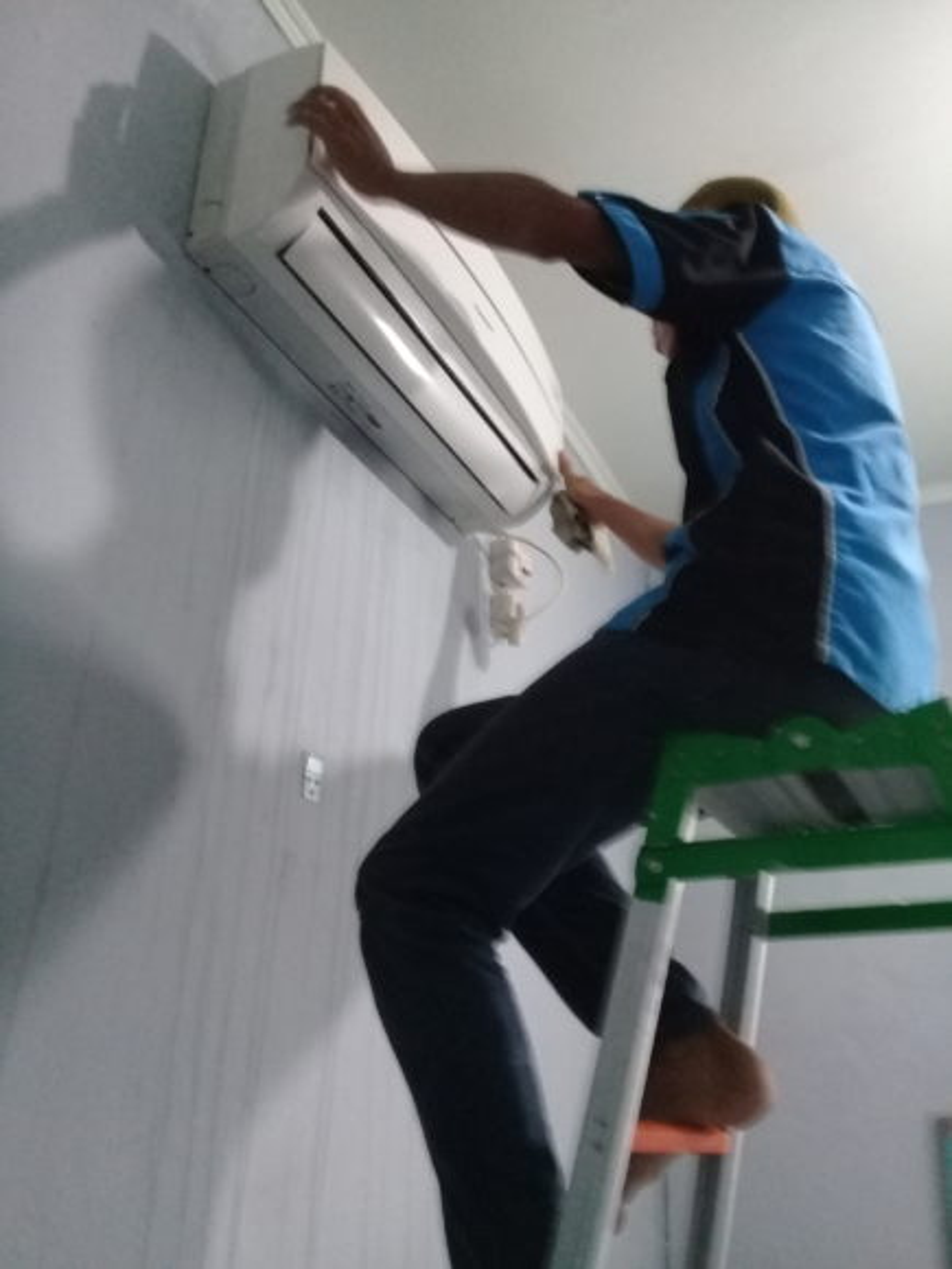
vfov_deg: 58.4
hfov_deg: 45.4
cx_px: 476
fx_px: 1137
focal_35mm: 31
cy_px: 634
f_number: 2.2
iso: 320
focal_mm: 3.3
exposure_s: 1/17
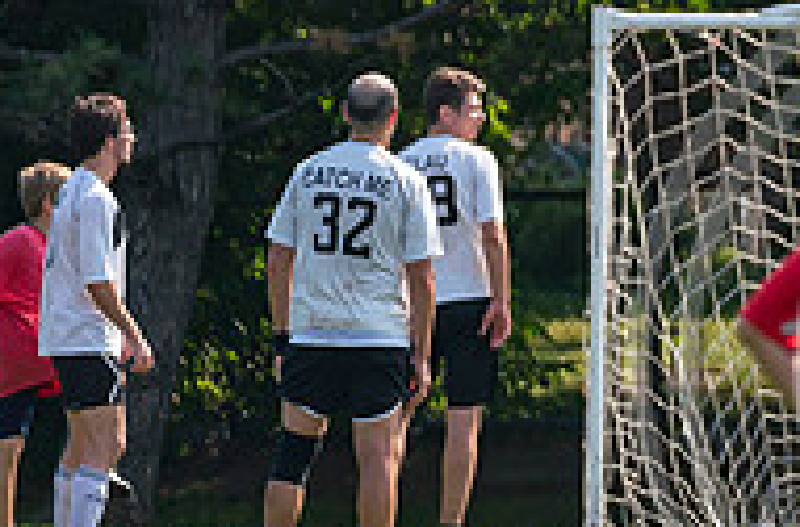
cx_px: 1123
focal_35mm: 1115
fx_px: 24696
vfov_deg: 1.2
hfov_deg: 1.9
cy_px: 166
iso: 400
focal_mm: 200
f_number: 2.8
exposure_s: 1/4000
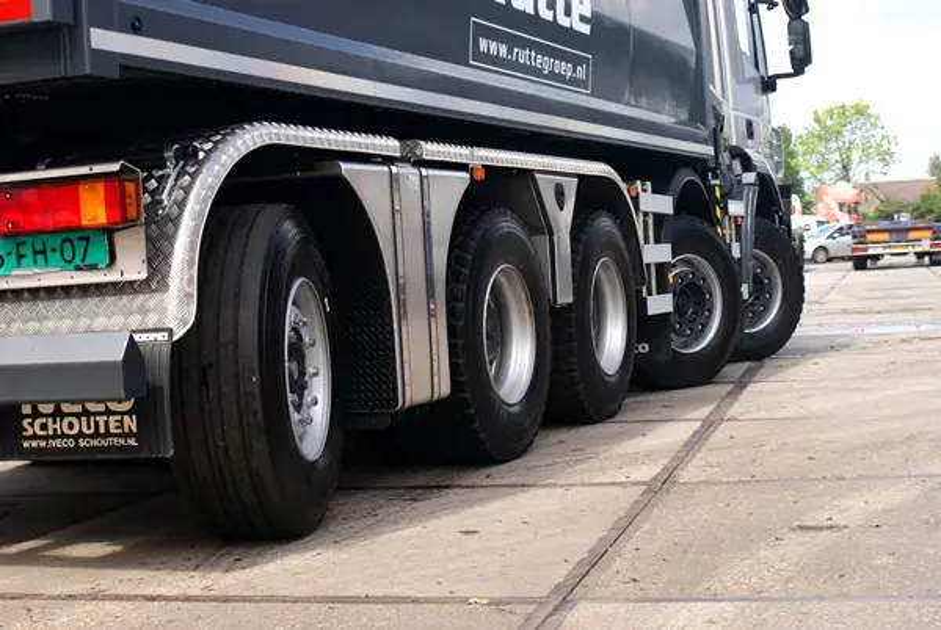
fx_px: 1571
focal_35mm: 60
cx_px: 470
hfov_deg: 33.4
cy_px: 315
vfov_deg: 22.7
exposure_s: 1/60
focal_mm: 40
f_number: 5.6
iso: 125
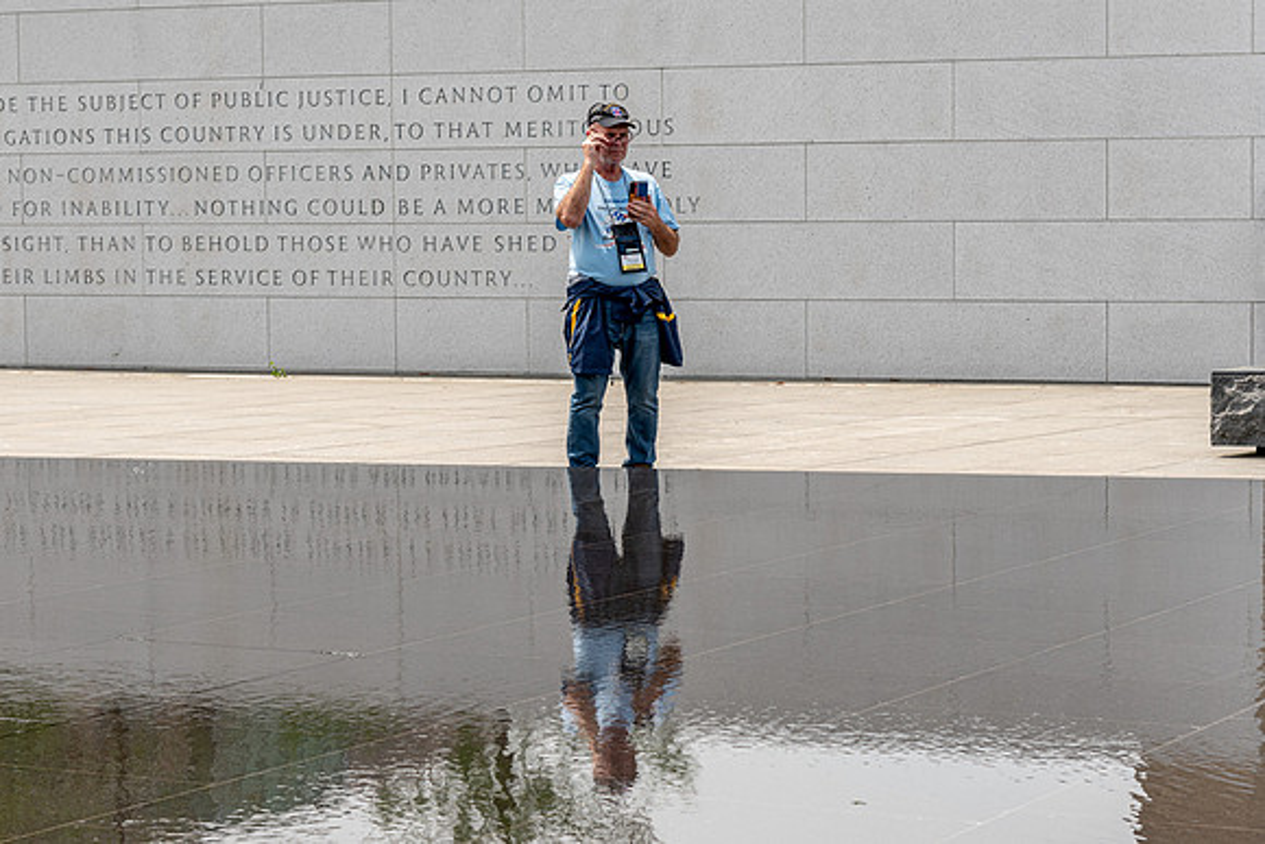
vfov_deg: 14.4
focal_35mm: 95
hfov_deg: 21.4
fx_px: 3346
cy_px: 471
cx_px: 622
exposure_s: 1/125
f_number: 8
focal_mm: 65
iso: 100
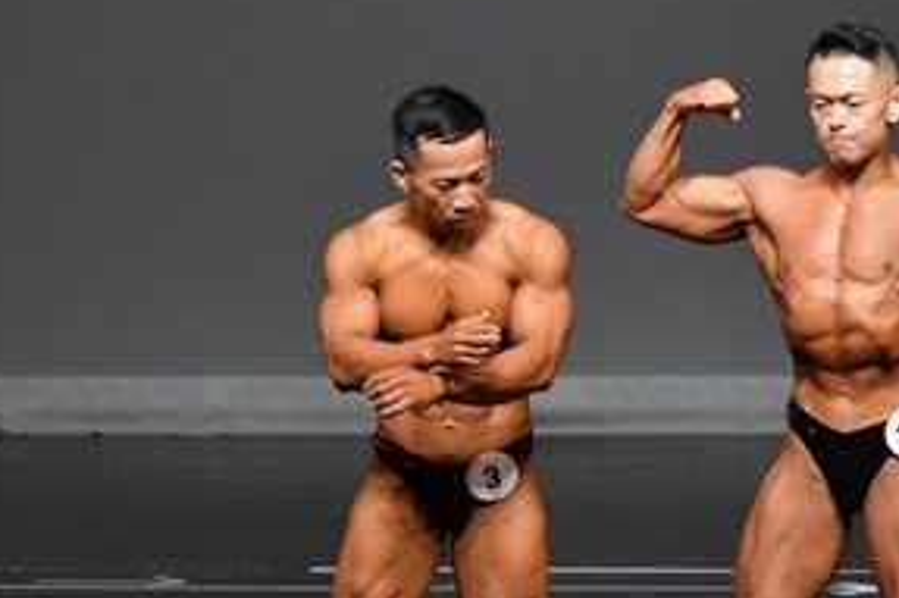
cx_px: 766
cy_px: 560
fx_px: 13626
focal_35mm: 546
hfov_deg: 3.8
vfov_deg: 2.5
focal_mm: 135
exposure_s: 1/400
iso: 2500
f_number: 5.6
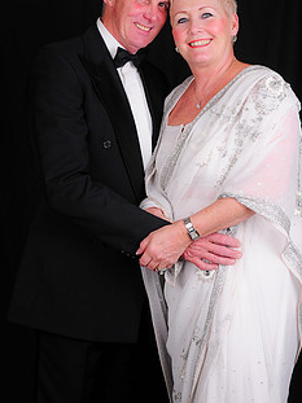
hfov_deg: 22.7
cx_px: 168
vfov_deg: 29.8
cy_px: 148
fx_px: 753
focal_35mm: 65
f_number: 8
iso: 200
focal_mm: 31
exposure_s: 1/125
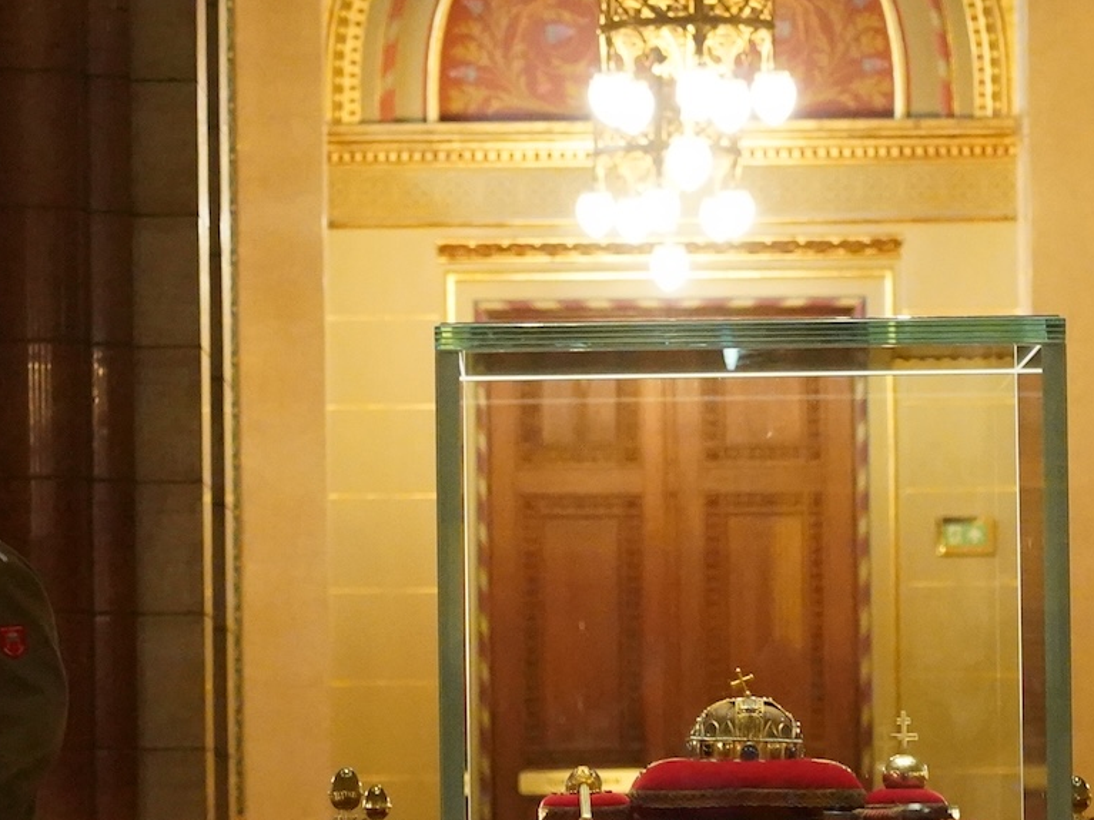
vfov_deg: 4.8
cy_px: 602
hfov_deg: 6.5
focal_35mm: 307
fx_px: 9701
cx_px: 646
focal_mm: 102
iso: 12800
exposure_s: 1/160
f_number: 4
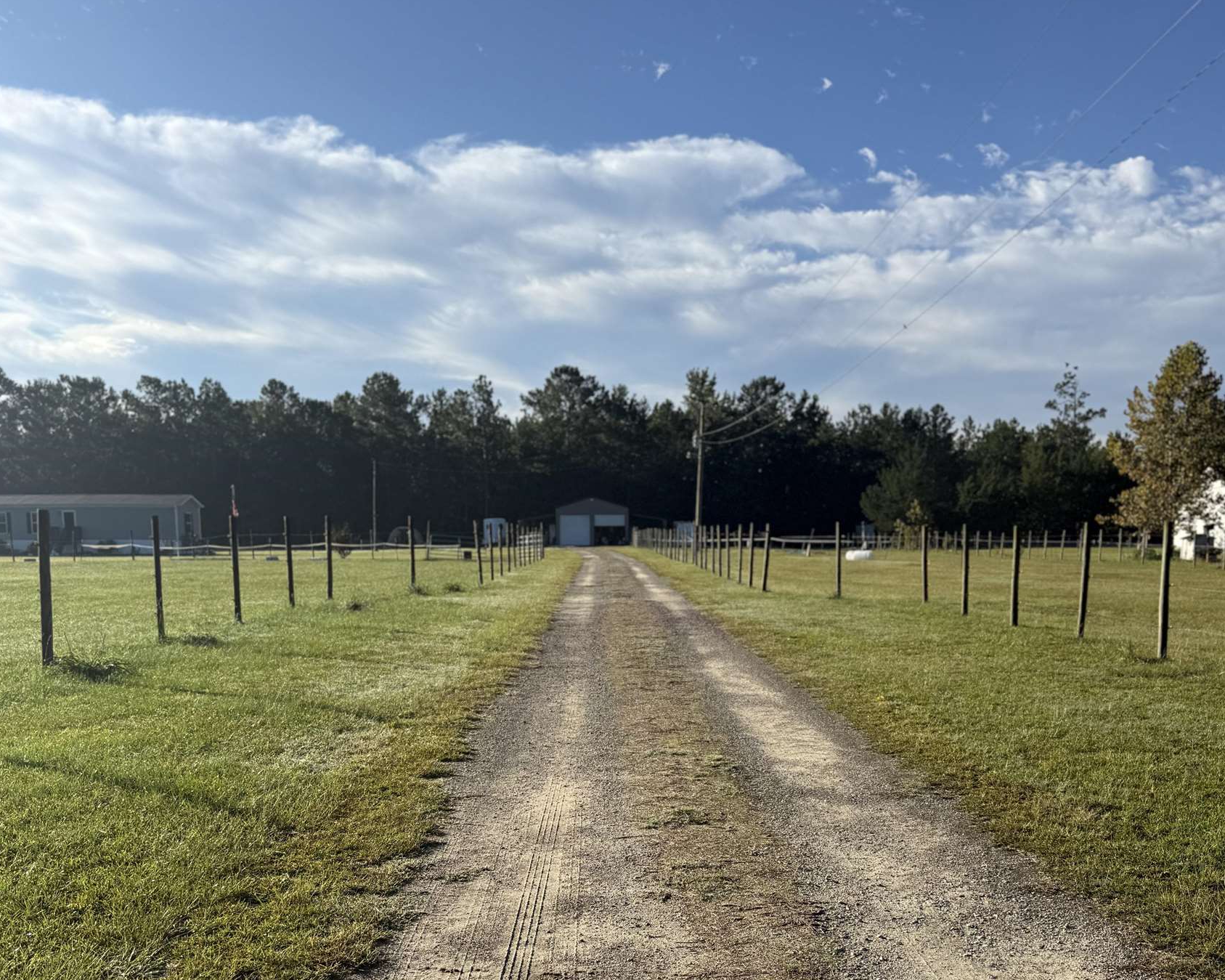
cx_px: 612
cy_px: 705
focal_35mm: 32
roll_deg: +0.9
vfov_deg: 44.6
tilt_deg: -6.3
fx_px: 1160
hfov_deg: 55.7
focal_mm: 6.76
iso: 80
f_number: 1.78
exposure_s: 1/4975
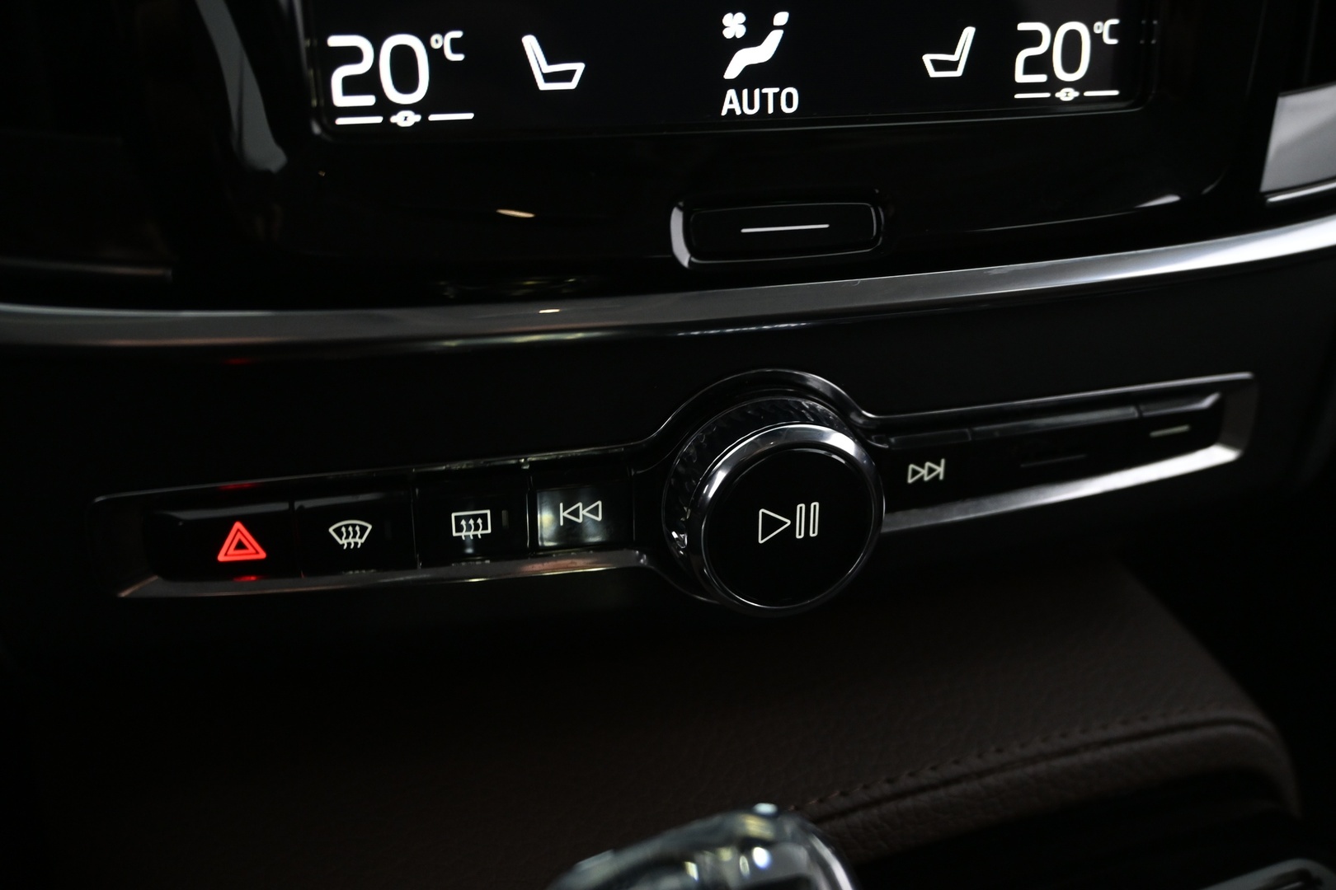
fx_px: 1252
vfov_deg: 39.1
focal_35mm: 34
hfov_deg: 56.1
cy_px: 445
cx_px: 668
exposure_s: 1/15
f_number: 4
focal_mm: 22.5
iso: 1600
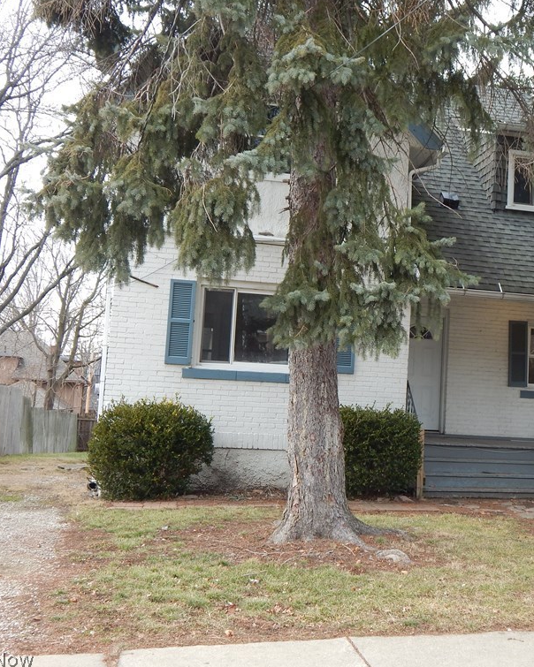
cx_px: 393
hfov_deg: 32.9
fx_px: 889
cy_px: 334
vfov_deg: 41.2
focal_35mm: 45
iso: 125
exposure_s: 1/160
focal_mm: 6.1
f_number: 3.3
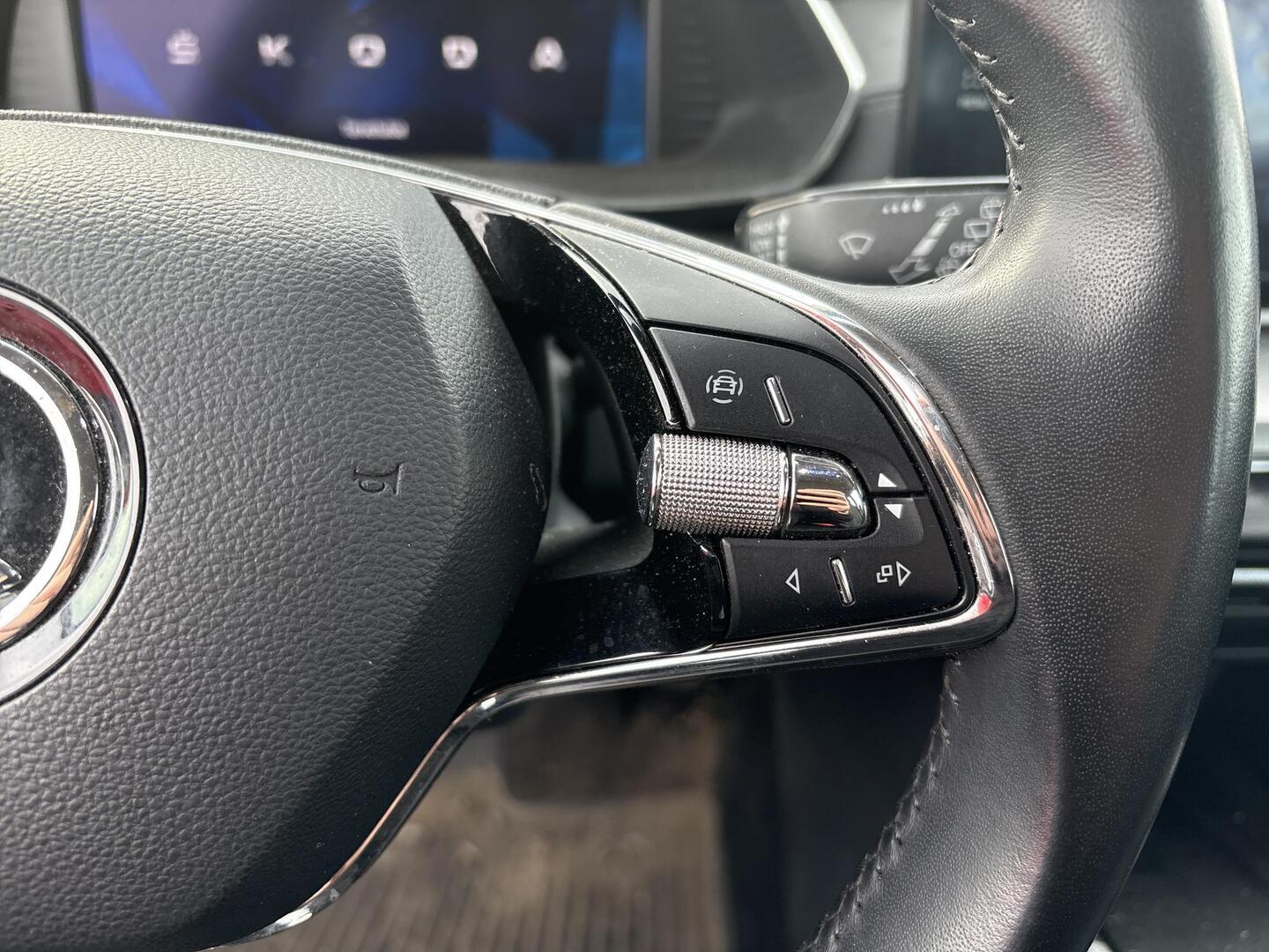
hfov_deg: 67.3
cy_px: 476
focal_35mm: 26
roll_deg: -1.9
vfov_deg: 53.1
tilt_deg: -27.0
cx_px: 634
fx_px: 953
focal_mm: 5.96
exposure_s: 1/196
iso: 125
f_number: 1.6
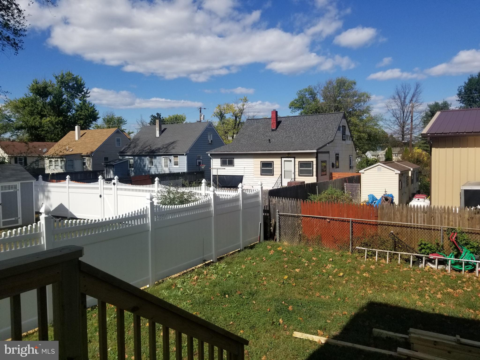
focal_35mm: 26
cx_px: 240
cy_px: 180
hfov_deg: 67.3
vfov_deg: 53.1
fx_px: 361
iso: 50
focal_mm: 4.25
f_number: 1.7
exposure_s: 1/4144
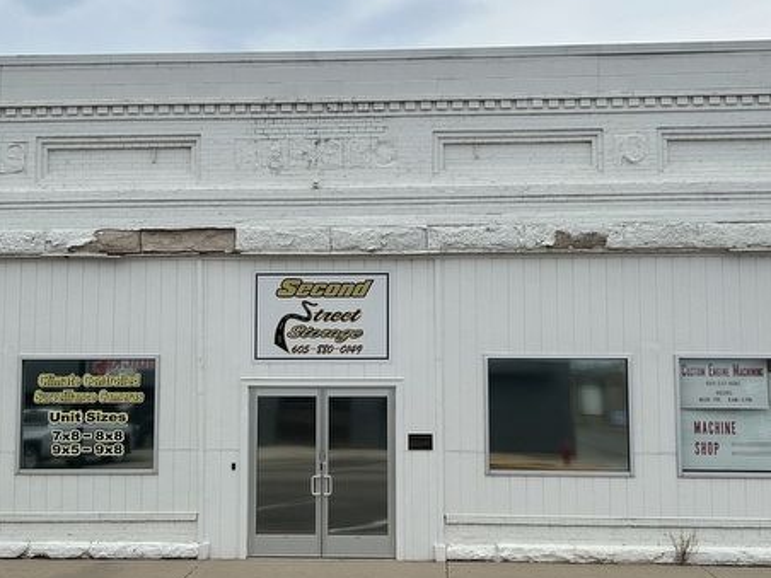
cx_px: 350
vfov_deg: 31.5
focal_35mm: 46
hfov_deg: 41.2
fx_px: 1025
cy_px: 321
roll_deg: +0.4
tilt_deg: +4.6
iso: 50
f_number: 1.5
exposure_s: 1/4115
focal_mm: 5.7
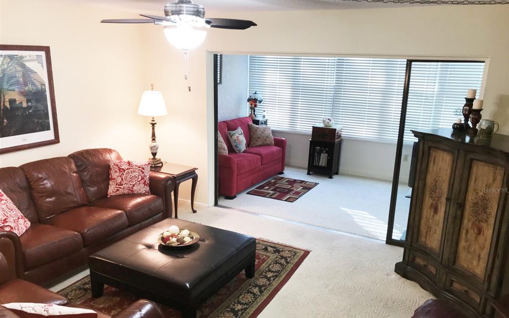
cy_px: 190
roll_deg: -0.5
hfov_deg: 62.9
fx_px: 416
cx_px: 257
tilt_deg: -16.7
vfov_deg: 41.6
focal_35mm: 30
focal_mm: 3.99
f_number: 1.8
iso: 32
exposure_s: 1/30
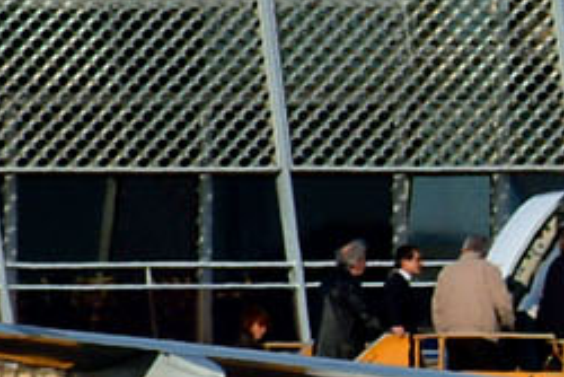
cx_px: 884
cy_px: -369
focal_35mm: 2127
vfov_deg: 0.6
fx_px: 33341
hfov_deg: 1.0
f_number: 8
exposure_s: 1/1000
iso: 200
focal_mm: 200
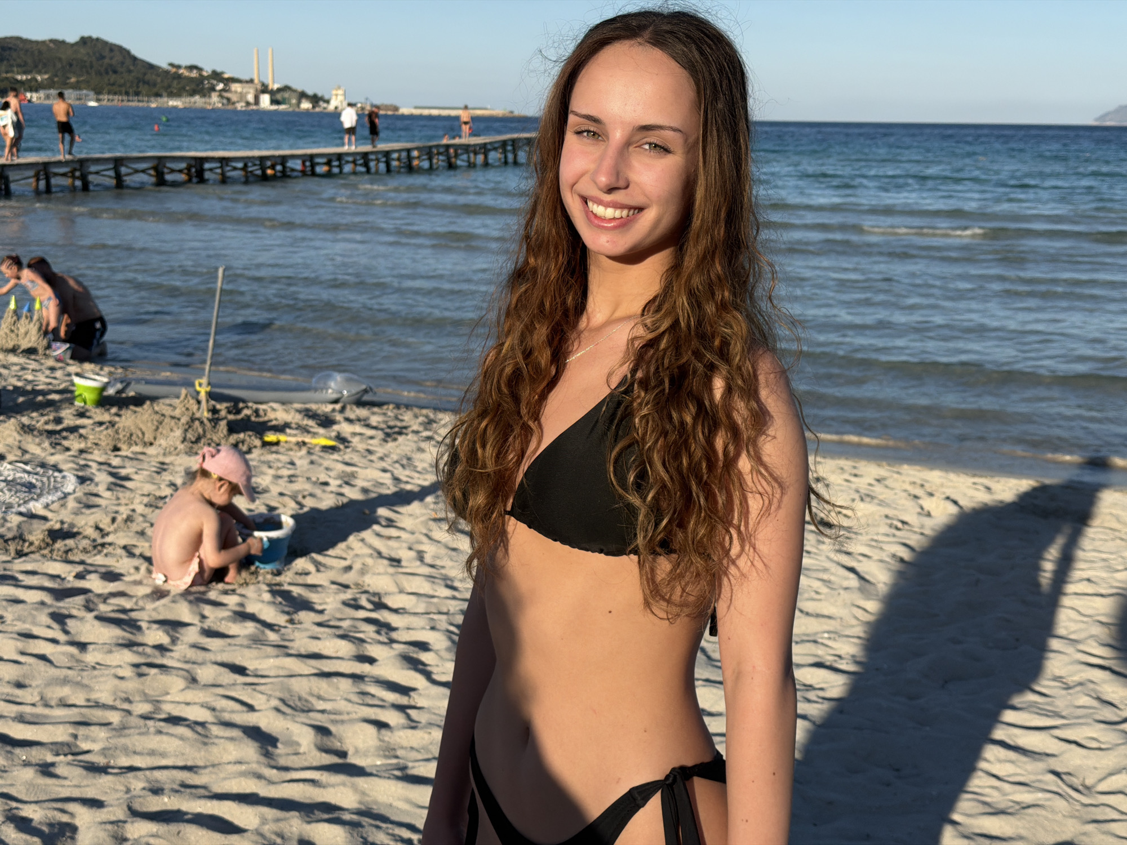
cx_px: 564
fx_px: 1563
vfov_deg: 30.3
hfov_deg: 39.7
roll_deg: +0.0
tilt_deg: -10.7
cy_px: 422
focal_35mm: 48
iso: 64
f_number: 1.78
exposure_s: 1/6024
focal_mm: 6.76
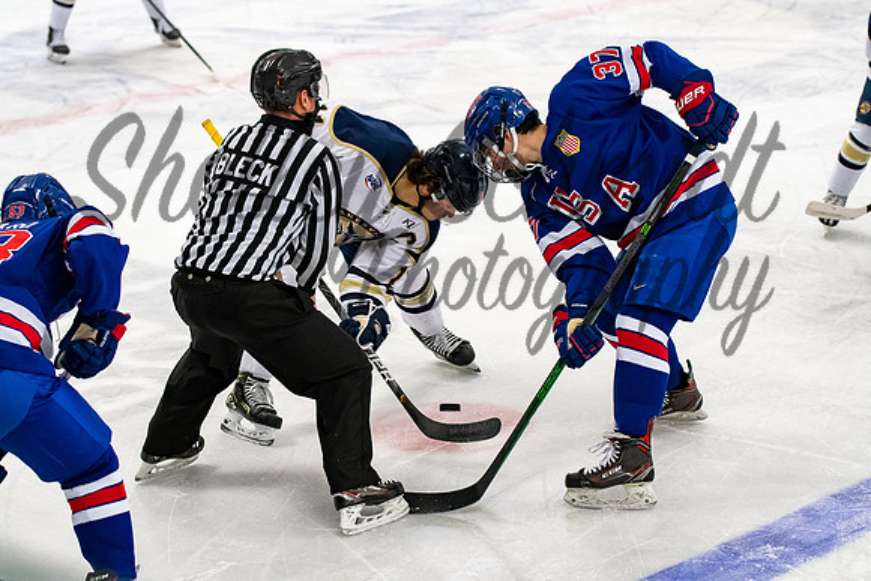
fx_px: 2541
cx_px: 436
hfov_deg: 19.5
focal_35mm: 105
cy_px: 290
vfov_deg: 13.0
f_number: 3.2
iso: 2000
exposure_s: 1/800
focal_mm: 70
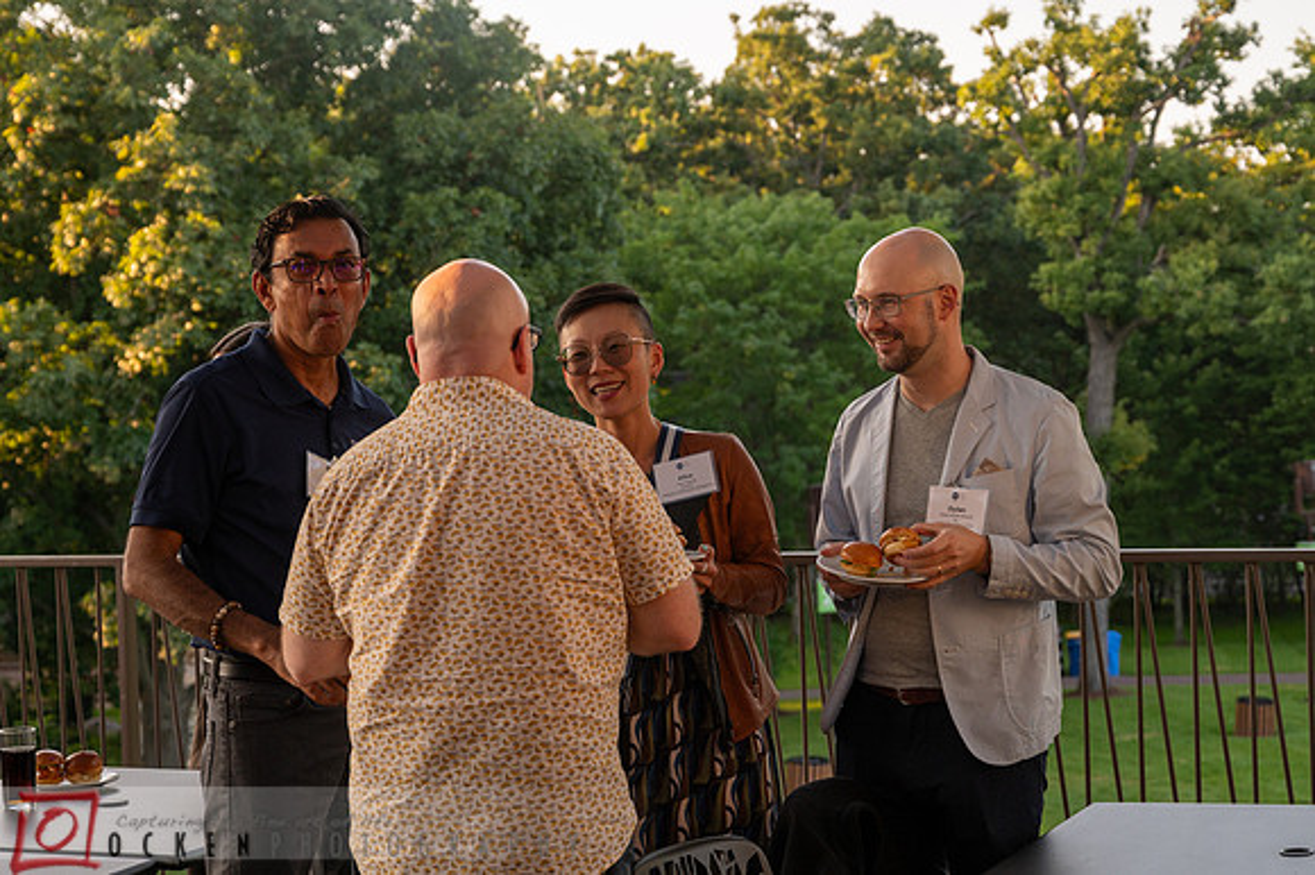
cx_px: 696
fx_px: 2411
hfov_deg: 30.5
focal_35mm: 66
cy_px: 398
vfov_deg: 20.6
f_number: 5
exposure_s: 1/400
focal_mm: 58
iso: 400
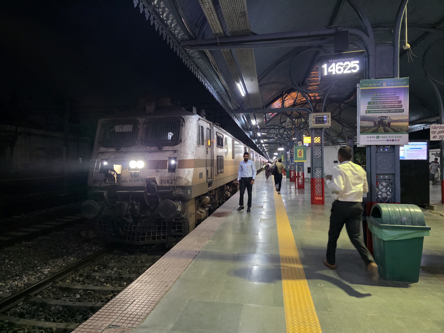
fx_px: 295
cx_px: 222
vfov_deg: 58.9
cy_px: 166
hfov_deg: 73.9
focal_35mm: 23
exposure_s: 1/100
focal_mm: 6.3
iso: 1600
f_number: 1.7
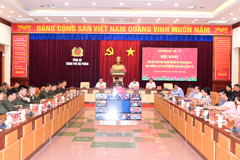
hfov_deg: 49.5
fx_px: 260
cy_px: 80
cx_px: 120
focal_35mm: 39
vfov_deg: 34.3
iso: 2500
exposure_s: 1/200
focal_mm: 26
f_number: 3.8
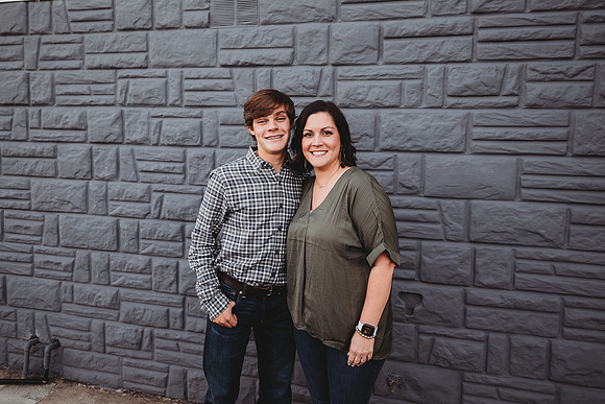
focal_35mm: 28
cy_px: 174
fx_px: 477
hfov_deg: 64.7
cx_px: 276
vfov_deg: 45.8
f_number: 2.2
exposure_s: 1/200
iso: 160
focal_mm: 24
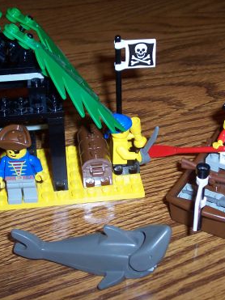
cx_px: 122
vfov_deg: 31.2
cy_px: 149
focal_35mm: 62
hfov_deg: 23.6
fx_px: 538
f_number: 3
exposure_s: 1/60
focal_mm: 7
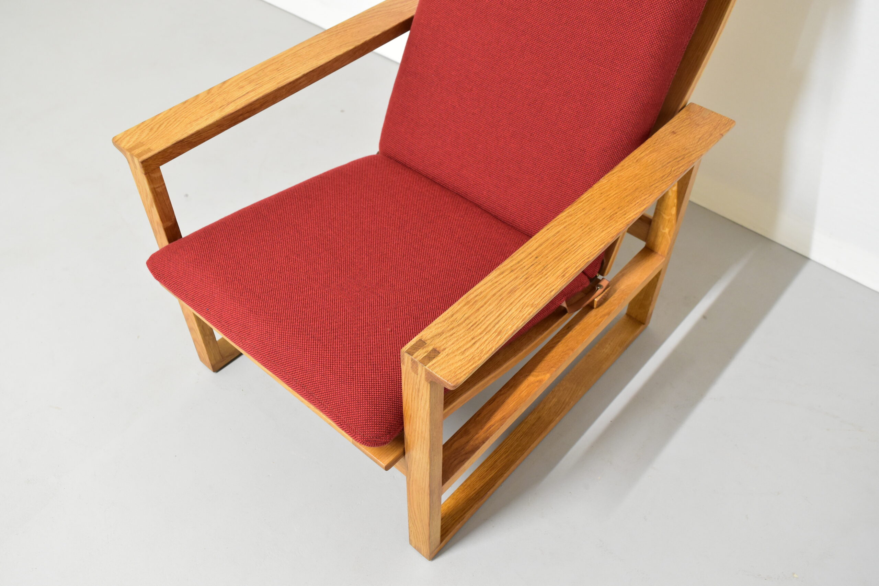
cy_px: 293
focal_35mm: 32
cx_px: 440
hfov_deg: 59.5
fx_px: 769
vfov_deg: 41.7
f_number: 5.6
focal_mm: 21
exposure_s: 1/15
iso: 1600
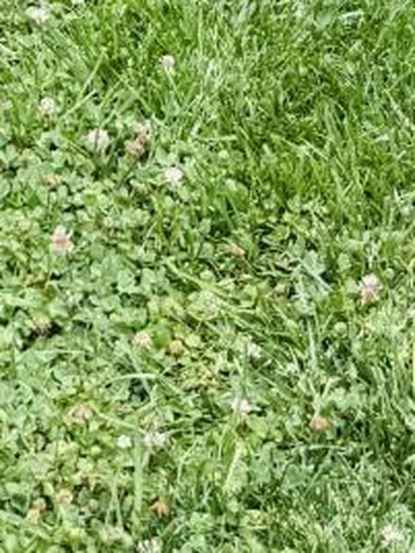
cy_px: -1065
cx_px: -316
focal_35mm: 179
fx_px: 2861
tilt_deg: -10.1
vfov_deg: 9.1
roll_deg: -0.2
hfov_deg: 8.0
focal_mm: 6.76
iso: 80
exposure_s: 1/1366
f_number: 1.78
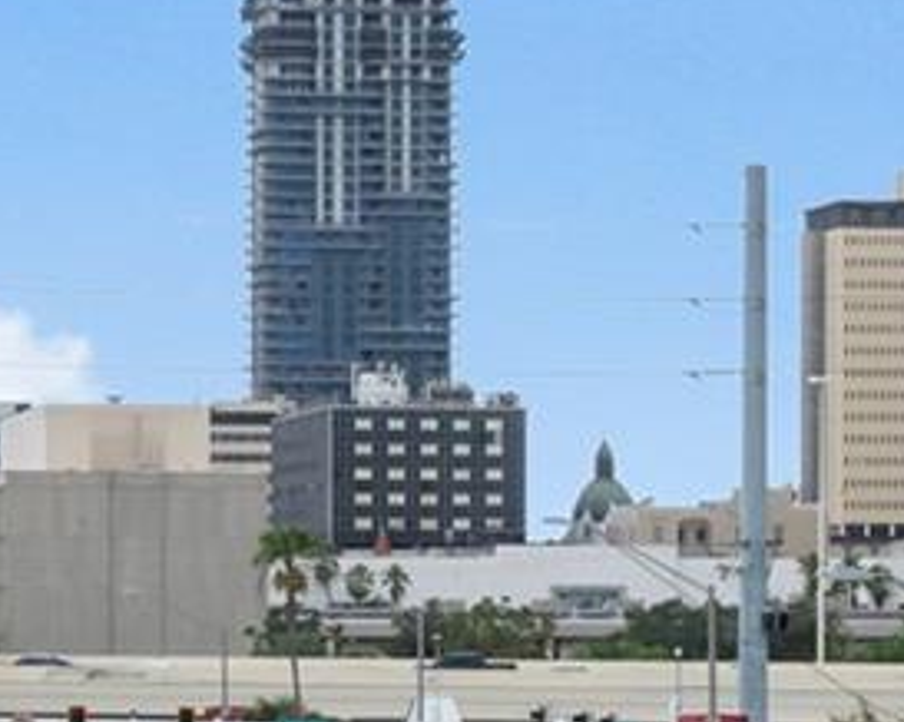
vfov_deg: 7.8
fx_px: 5294
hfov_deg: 9.8
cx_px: 444
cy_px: 712
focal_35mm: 198
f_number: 8
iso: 800
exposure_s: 1/800
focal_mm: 24
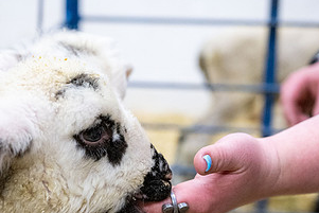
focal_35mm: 81
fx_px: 718
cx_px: 112
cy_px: 194
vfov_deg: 16.6
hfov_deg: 24.9
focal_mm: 42
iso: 2500
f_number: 3.5
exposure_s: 1/250
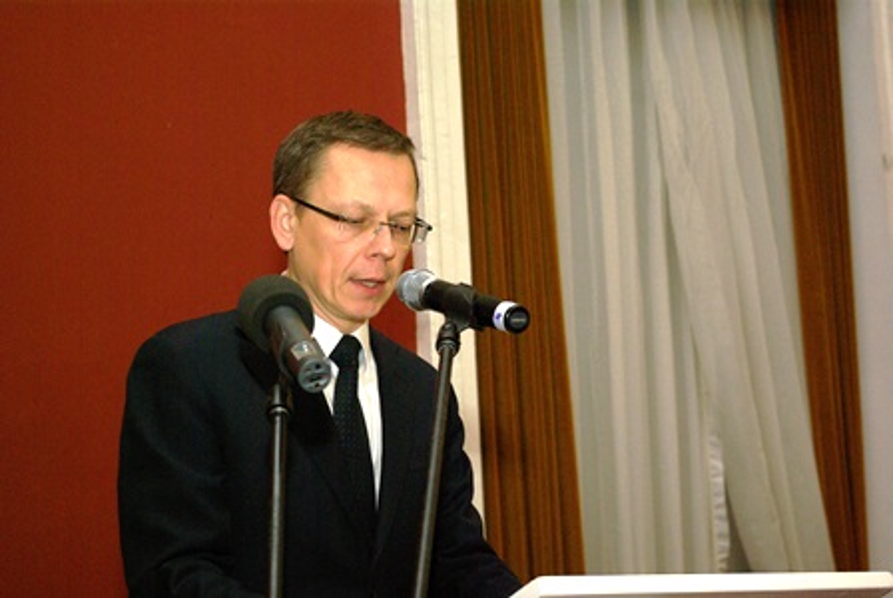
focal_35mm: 82
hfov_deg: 24.6
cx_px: 446
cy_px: 299
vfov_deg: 16.6
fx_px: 2049
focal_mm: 55
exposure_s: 1/60
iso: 800
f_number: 5.6
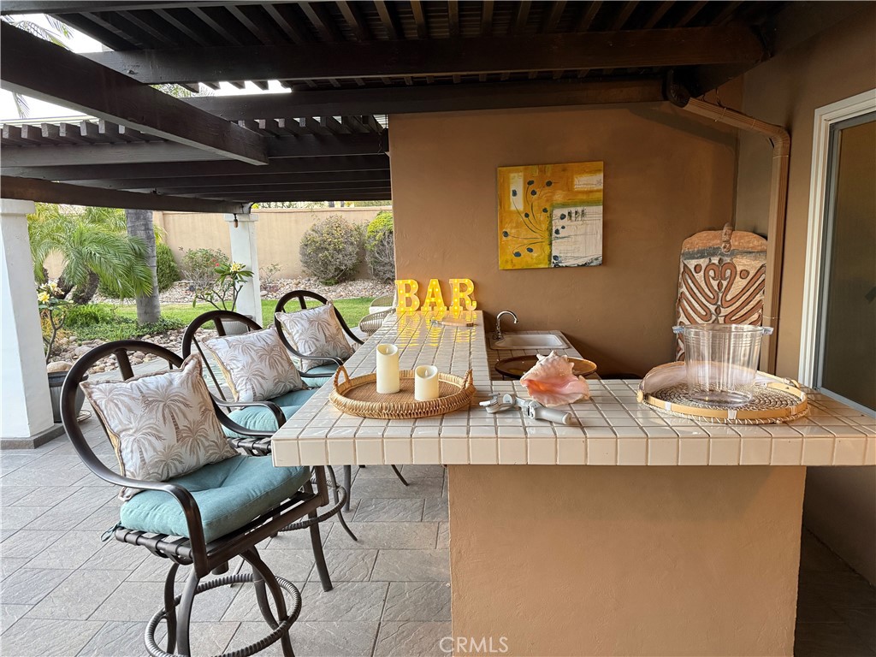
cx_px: 438
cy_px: 328
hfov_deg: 71.6
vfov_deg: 56.8
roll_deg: +1.3
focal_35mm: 24
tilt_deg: -8.7
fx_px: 607
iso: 400
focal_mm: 6.76
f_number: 1.78
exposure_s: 1/60
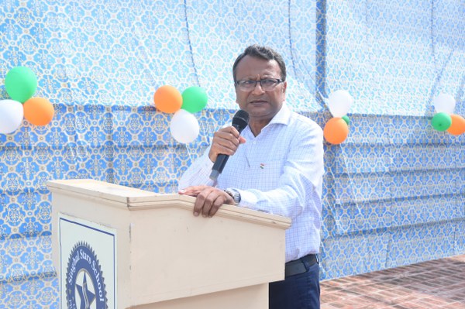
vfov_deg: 30.5
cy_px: 154
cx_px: 232
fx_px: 568
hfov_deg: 44.5
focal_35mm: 44
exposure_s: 1/125
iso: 160
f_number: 9
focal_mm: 44
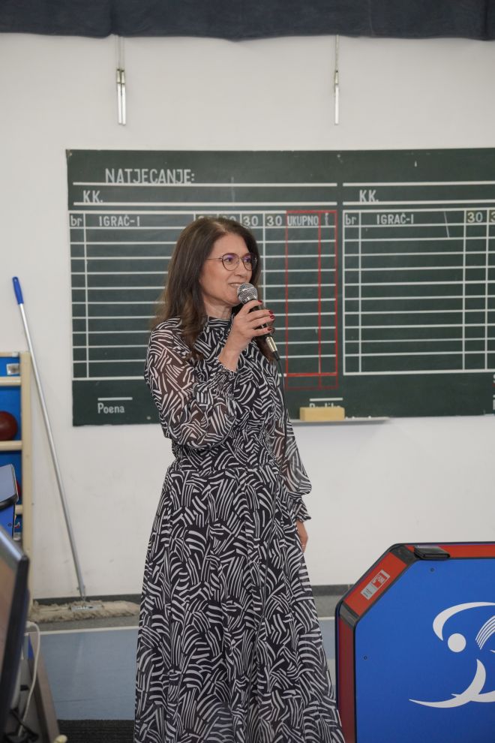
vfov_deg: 27.0
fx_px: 1547
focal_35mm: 75
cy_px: 372
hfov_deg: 18.2
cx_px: 248
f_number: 3.5
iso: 1250
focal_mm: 50
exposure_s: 1/200
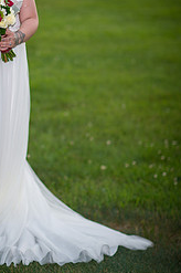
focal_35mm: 155
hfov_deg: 8.8
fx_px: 1172
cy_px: 78
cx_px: 35
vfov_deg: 13.2
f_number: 1.4
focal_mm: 85
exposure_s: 1/1000
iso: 100
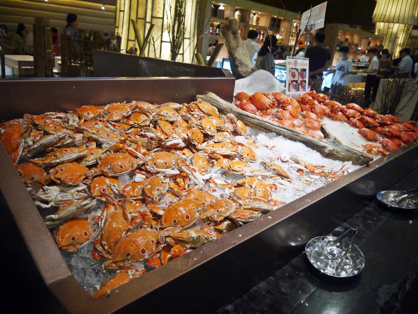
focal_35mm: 28
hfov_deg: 63.4
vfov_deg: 49.7
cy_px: 157
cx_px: 209
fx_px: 338
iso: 640
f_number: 3.5
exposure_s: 1/125
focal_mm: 14
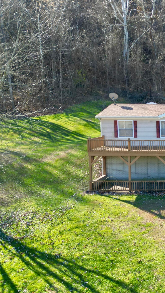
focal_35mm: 41
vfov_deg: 49.4
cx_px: 219
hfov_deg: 24.9
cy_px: 146
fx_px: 319
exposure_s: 1/500
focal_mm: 6.72
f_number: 1.7
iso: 110
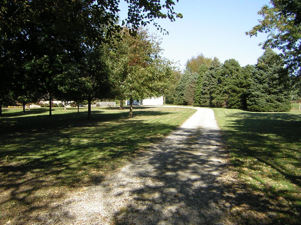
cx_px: 150
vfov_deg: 39.7
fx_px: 313
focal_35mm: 36
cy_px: 112
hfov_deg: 51.4
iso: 50
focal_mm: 4.7
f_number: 5.2
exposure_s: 1/166
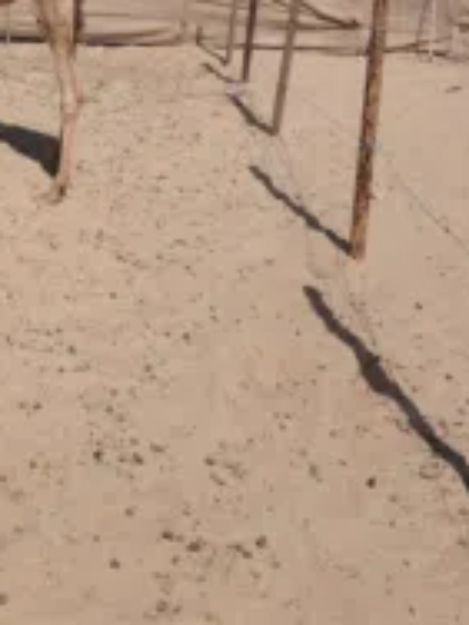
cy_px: 80
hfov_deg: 26.7
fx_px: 921
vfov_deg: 35.6
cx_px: -23
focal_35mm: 51
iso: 102
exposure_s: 1/1653
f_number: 1.75
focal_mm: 5.25
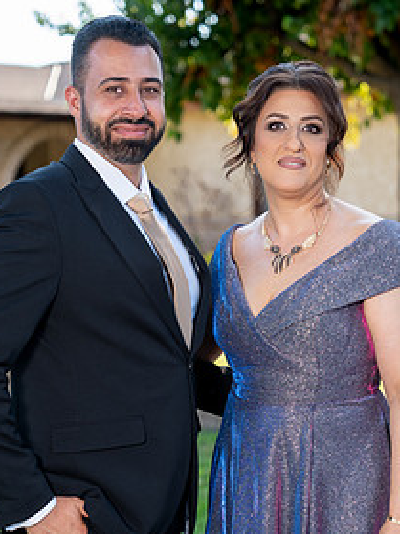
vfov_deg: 21.7
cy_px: 366
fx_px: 1388
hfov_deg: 16.4
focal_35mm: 90
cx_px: 214
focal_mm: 58
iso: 125
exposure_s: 1/320
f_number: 2.8
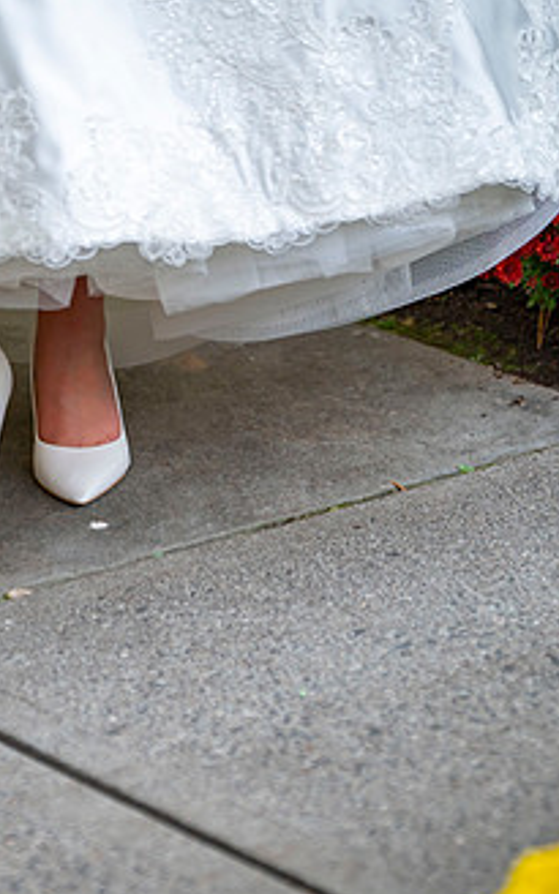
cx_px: 22
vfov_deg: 9.4
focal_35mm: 222
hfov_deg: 5.9
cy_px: 477
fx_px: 5411
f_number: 2.8
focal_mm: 122
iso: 640
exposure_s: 1/1600
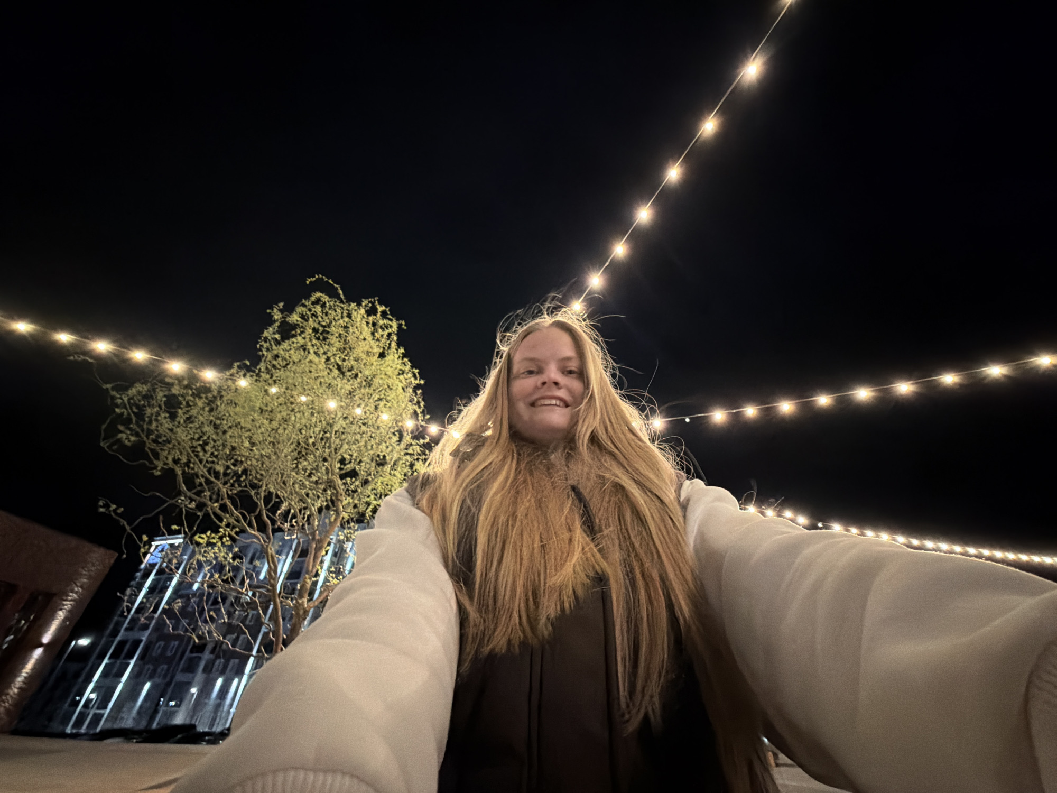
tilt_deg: +38.3
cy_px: 396
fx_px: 427
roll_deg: -2.1
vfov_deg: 85.7
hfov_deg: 102.1
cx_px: 528
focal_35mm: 14
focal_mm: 2.22
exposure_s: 1/30
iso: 1600
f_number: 2.2
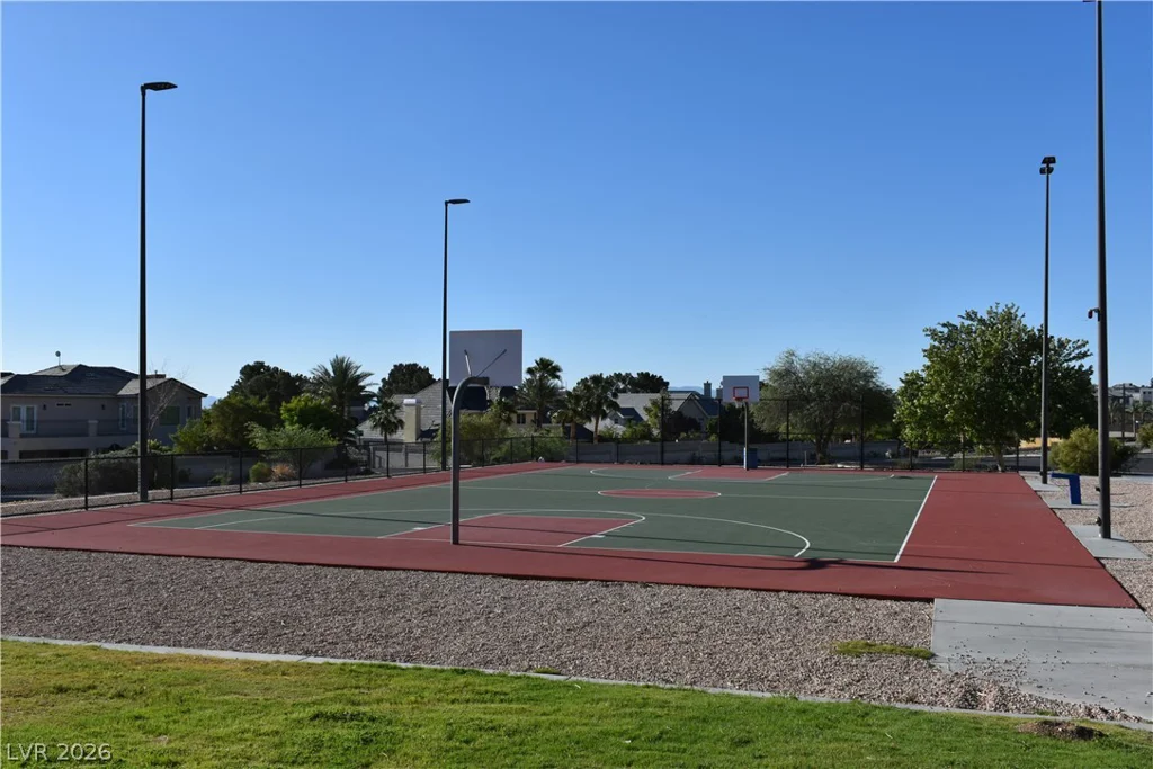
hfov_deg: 55.1
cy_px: 384
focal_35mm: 34
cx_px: 576
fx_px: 1105
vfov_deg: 38.4
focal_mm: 23
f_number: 11
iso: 200
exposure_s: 1/500
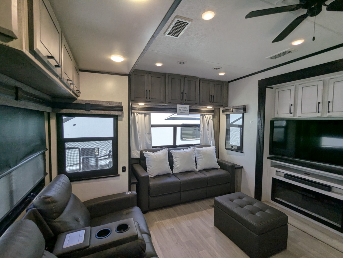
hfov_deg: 94.4
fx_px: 159
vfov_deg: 78.2
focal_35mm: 16
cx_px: 172
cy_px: 129
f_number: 2.2
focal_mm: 2.35
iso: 105
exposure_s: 1/100
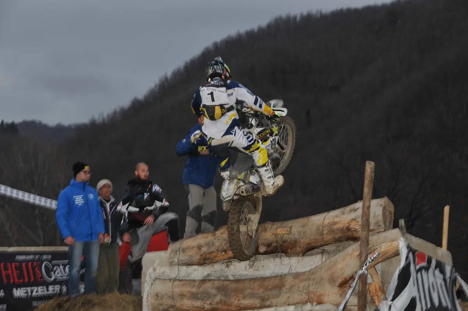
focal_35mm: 93
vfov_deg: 14.7
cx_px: 234
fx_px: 1208
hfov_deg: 21.9
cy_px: 156
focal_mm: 62
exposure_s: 1/60
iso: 250
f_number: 8
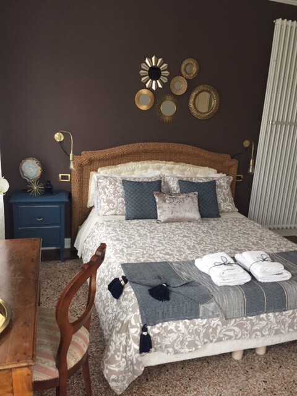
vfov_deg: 61.7
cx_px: 148
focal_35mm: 29
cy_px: 198
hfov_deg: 48.2
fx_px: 332
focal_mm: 4.15
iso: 125
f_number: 2.2
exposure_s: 1/30
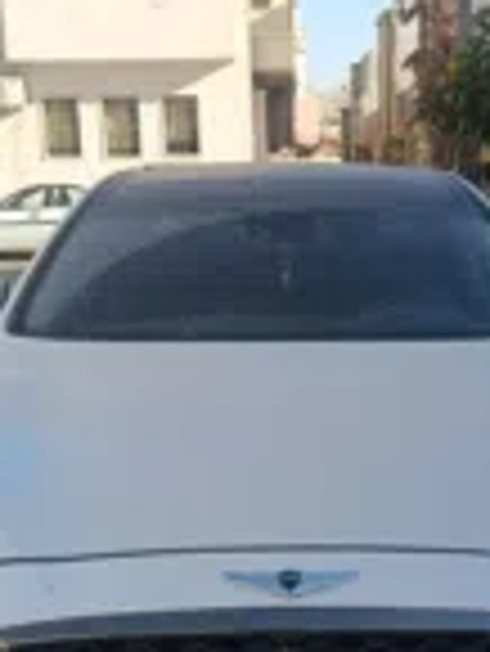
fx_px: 1244
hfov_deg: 22.2
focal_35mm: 66
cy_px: 495
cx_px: 315
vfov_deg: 28.9
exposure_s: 1/266
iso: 50
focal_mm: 5.24
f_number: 1.7
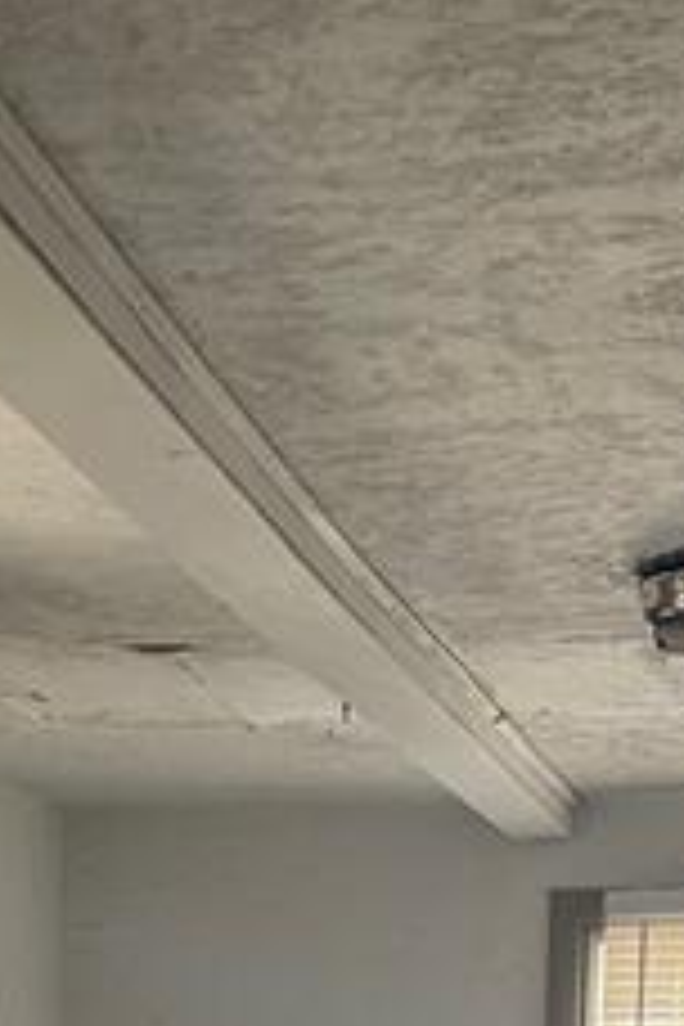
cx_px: 176
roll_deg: +0.4
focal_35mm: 91
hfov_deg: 15.0
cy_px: 1710
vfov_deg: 18.6
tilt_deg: -8.8
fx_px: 2593
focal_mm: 4.2
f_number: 1.6
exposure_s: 1/60
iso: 125
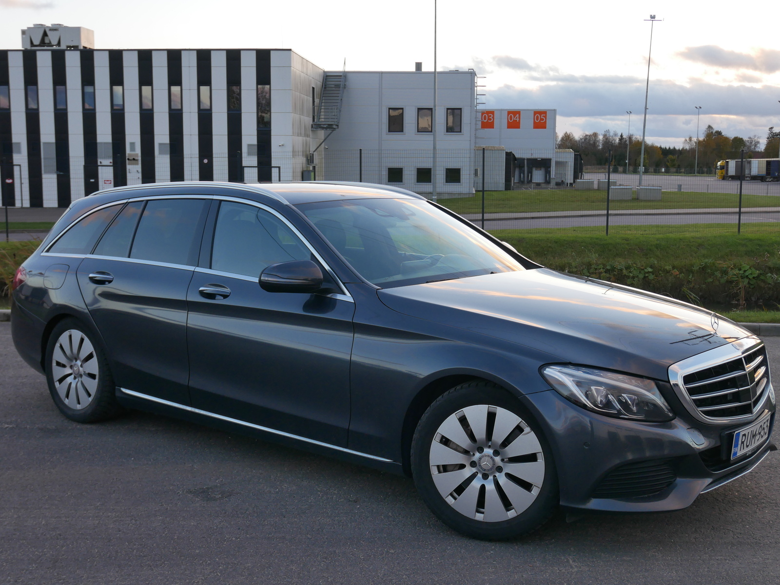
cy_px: 292
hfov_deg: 42.9
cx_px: 390
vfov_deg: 32.9
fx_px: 992
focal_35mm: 44
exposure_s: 1/100
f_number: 4.8
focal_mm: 22
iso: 200
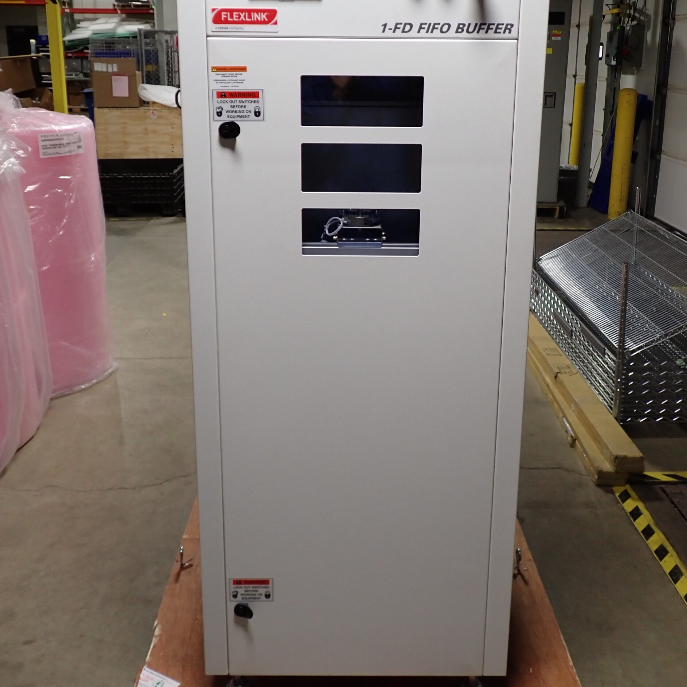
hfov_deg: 46.0
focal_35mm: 36
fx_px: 808
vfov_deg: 45.8
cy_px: 274
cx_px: 344
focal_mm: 5.4
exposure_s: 1/80
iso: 200
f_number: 2.3
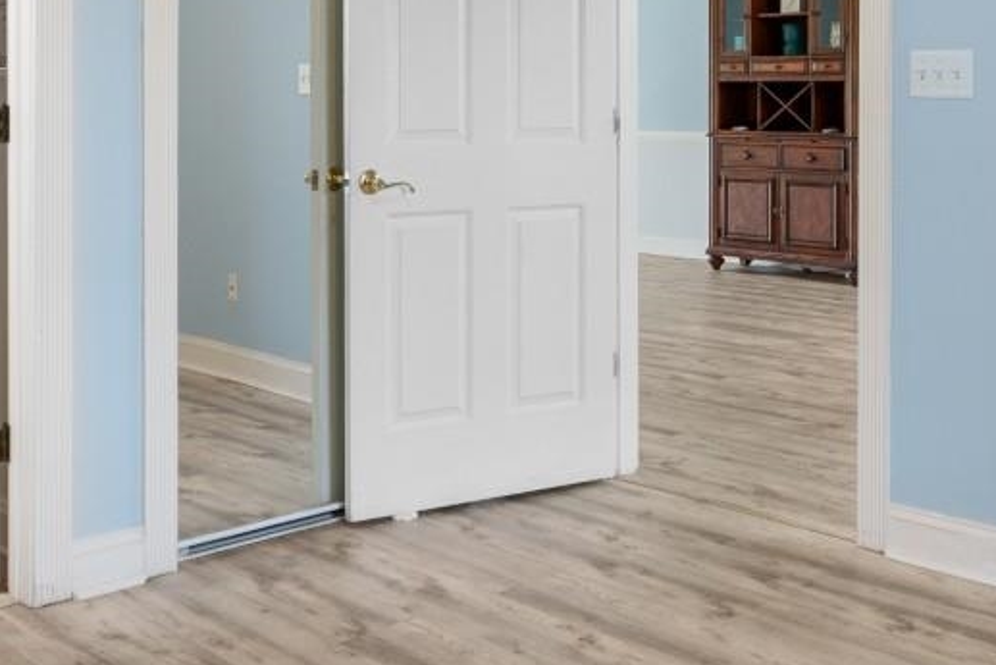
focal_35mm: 47
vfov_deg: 27.8
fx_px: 1301
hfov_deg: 41.9
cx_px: 509
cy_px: 91
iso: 100
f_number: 4.5
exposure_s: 1/8
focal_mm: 10
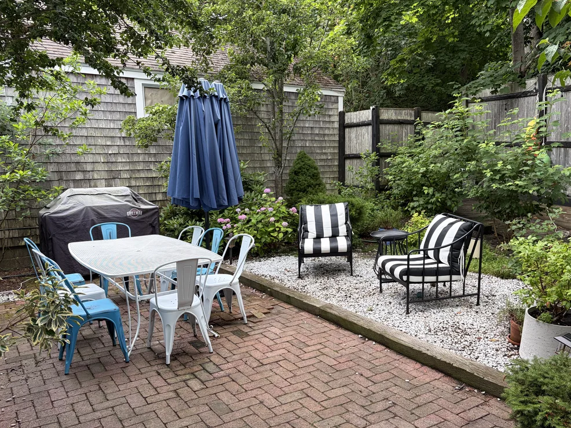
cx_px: 314
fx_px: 478
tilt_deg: -7.5
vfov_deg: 48.2
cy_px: 225
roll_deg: +0.7
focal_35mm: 29
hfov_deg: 61.5
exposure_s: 1/129
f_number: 1.6
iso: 40
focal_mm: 5.96
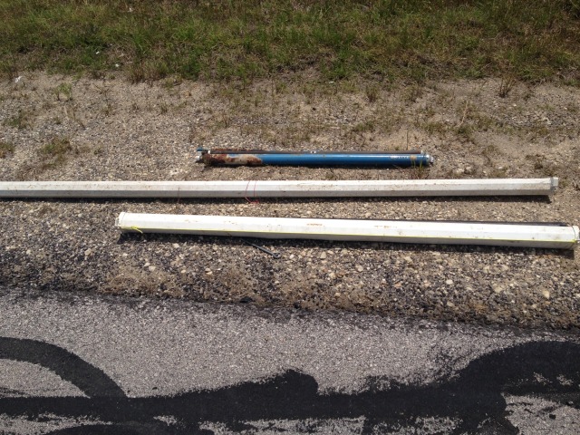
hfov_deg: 52.6
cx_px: 290
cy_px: 218
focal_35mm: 35
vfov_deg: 40.7
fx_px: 586
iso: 50
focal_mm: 4.28
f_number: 2.4
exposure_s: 1/3247
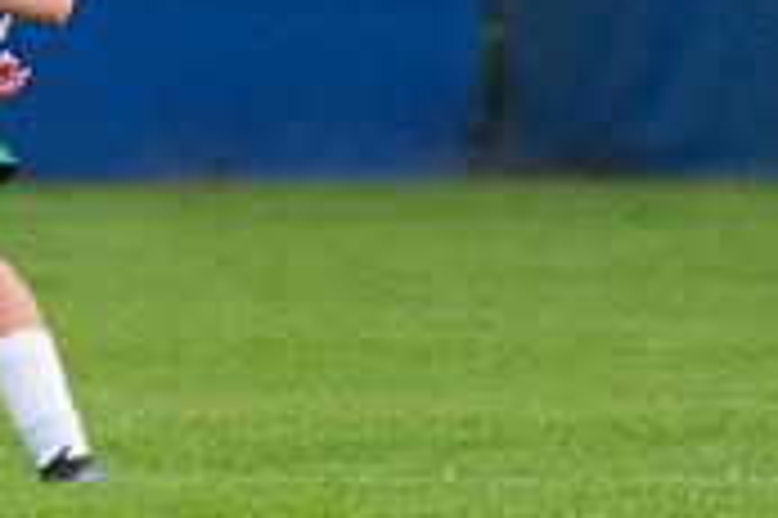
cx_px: -171
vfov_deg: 0.8
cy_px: 90
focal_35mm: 1807
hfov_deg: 1.1
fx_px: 39014
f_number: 5.6
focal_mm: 360
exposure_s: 1/2000
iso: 3200
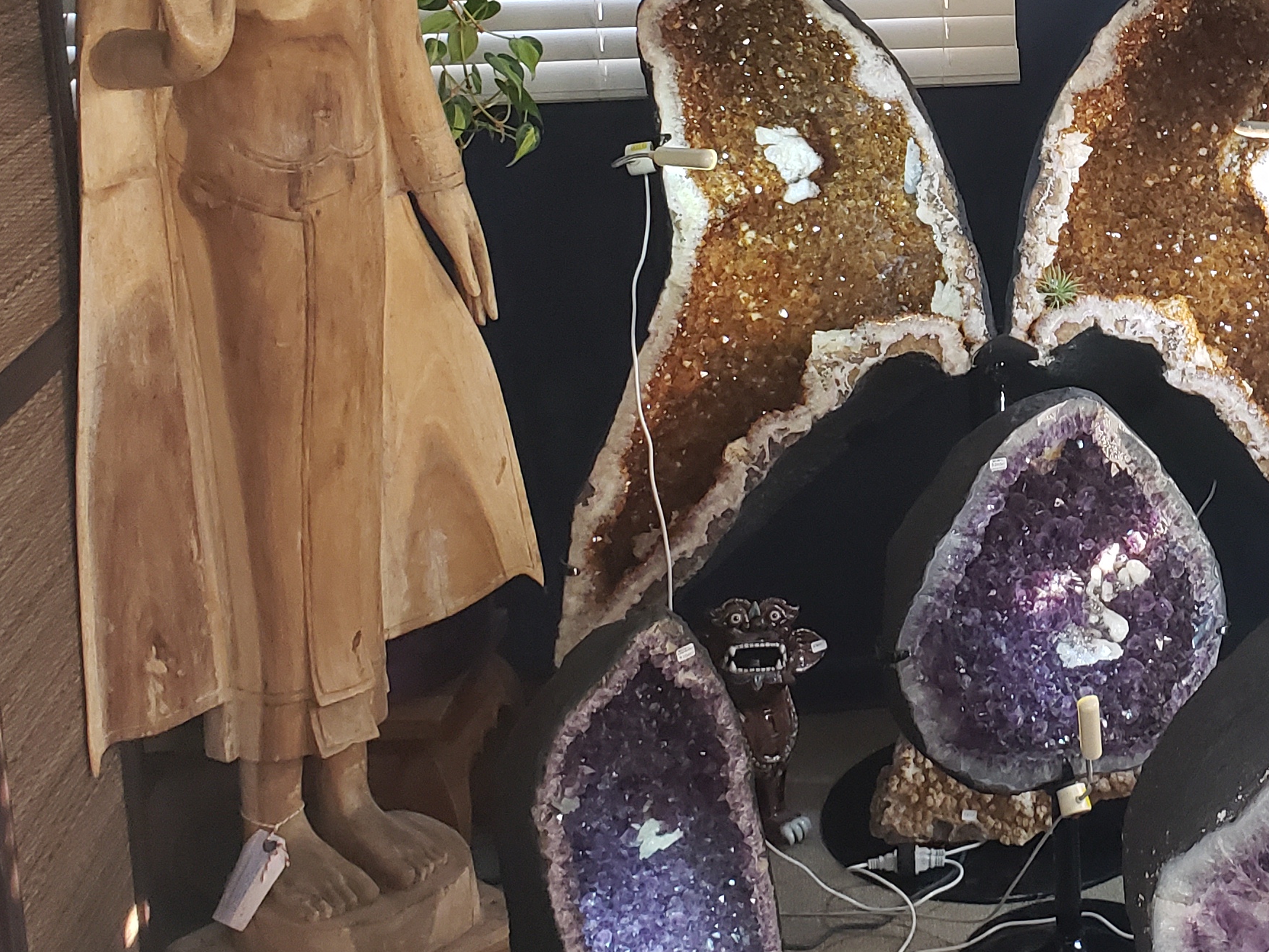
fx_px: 2199
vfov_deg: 23.8
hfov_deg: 30.2
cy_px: 105
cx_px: 1230
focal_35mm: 60
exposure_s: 1/60
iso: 320
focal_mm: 4.3
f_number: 2.4
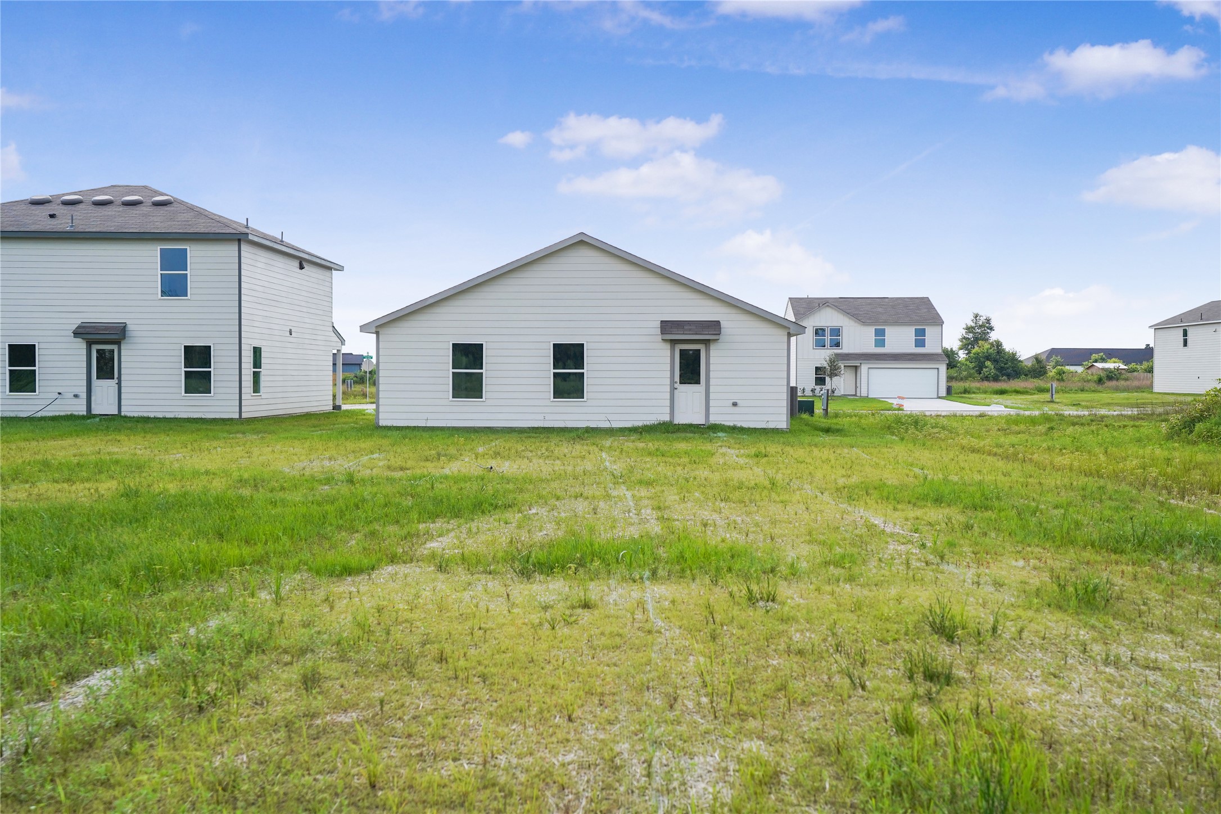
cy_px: 407
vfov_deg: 37.9
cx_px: 610
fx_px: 1187
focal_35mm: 35
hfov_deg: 54.4
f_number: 4
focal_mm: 35
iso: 400
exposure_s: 1/4000
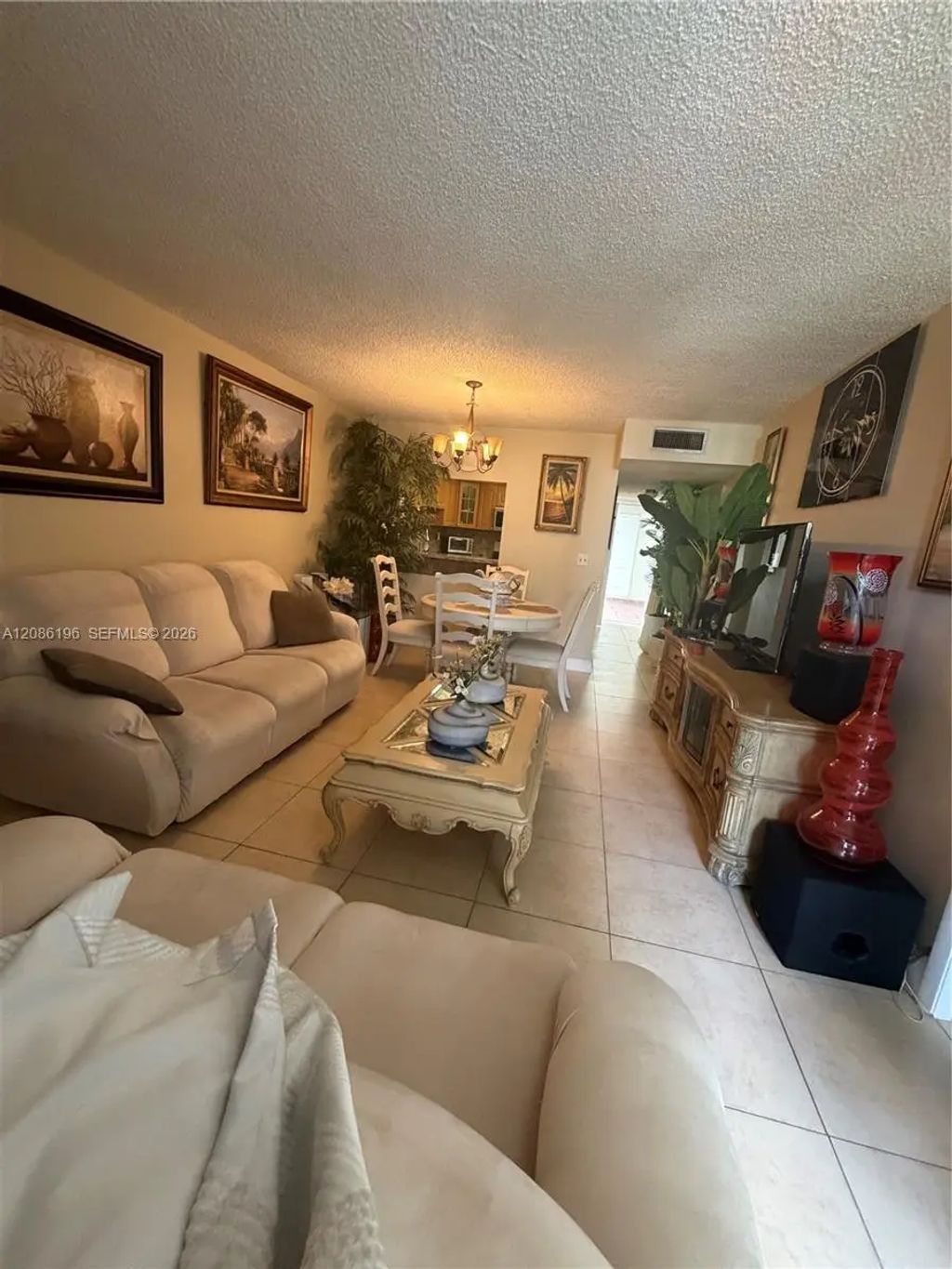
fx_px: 513
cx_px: 476
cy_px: 634
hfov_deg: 85.7
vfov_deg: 102.1
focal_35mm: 14
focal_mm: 2.22
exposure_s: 1/60
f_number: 2.2
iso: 500
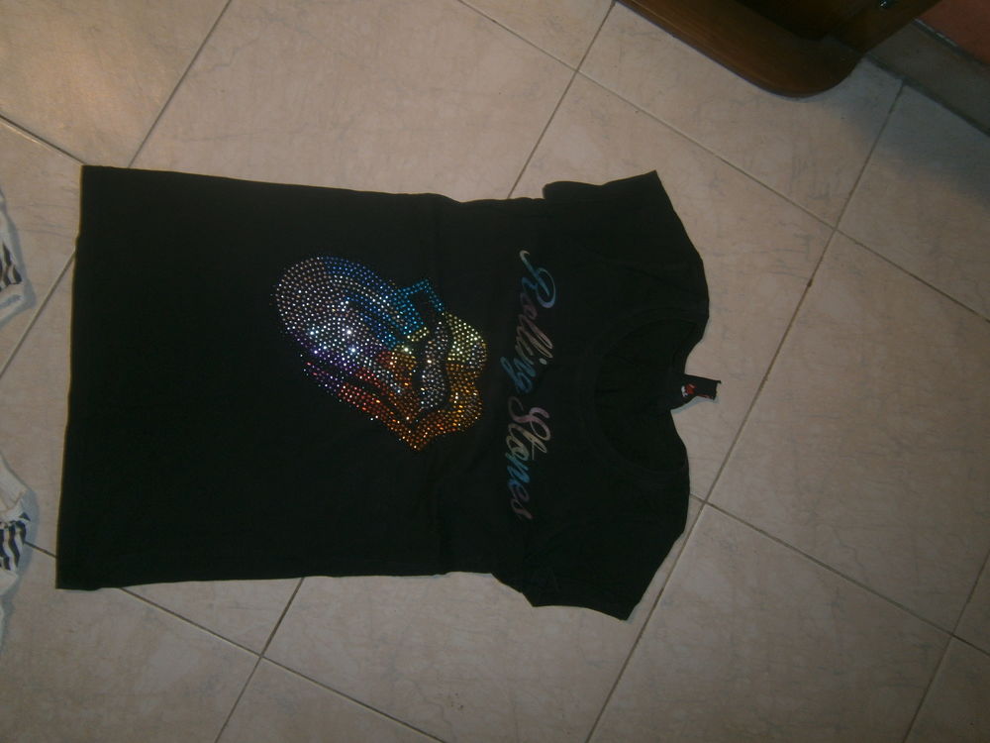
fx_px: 744
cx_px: 495
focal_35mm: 26
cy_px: 372
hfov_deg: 67.3
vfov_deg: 53.1
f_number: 2.8
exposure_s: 1/30
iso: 80
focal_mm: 4.7
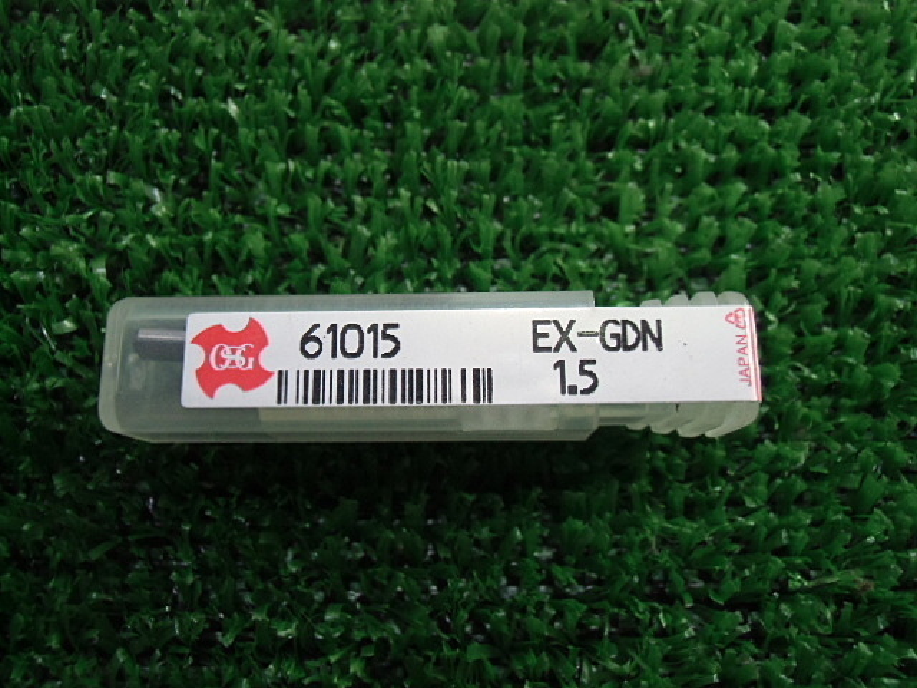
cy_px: 344
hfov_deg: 60.0
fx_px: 795
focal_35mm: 30
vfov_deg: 46.8
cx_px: 458
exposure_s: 1/60
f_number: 3.5
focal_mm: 5.36
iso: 400
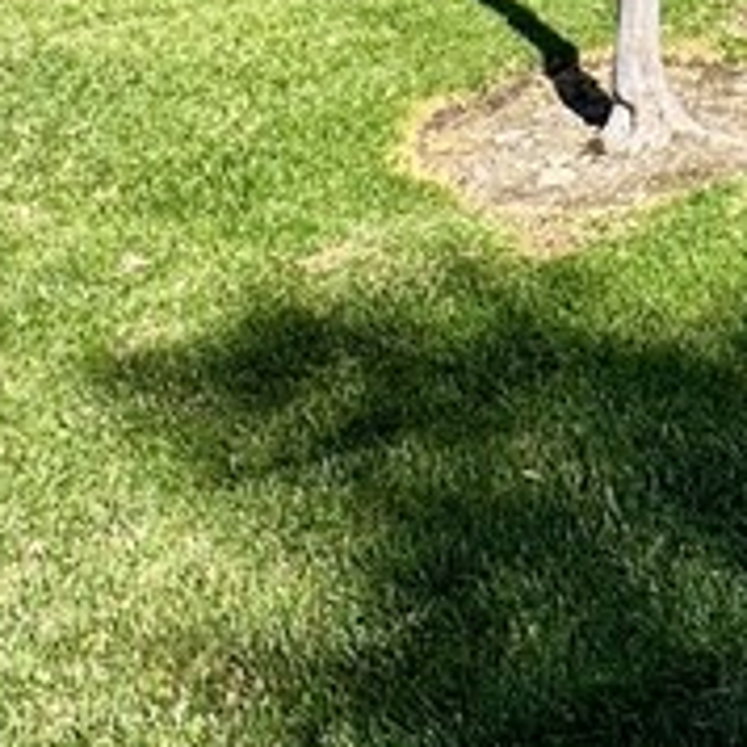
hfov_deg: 22.0
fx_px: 1733
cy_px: -533
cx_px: 953
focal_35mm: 71
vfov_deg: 19.4
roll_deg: +1.1
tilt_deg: +0.6
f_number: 2.2
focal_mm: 2.22
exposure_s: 1/1672
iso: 50
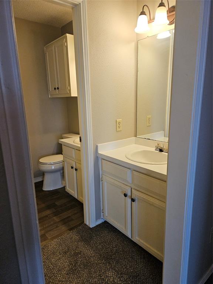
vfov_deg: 73.9
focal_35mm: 23
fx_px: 189
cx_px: 106
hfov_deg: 58.9
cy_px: 142
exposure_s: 1/120
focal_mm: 5.4
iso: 160
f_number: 1.8
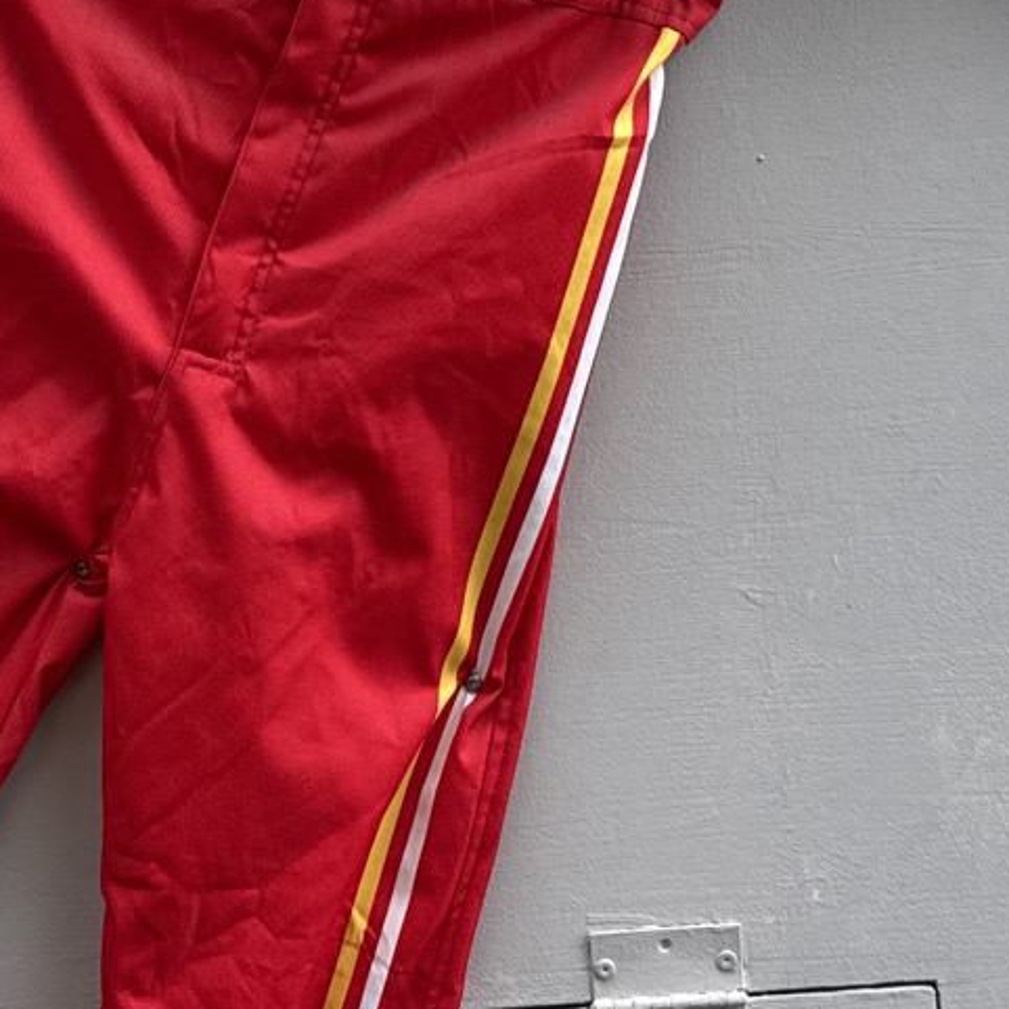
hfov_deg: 19.6
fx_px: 2902
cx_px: 301
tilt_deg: -11.2
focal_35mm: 88
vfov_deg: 19.6
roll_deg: +1.3
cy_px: 299
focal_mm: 6.76
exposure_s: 1/121
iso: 160
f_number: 1.78
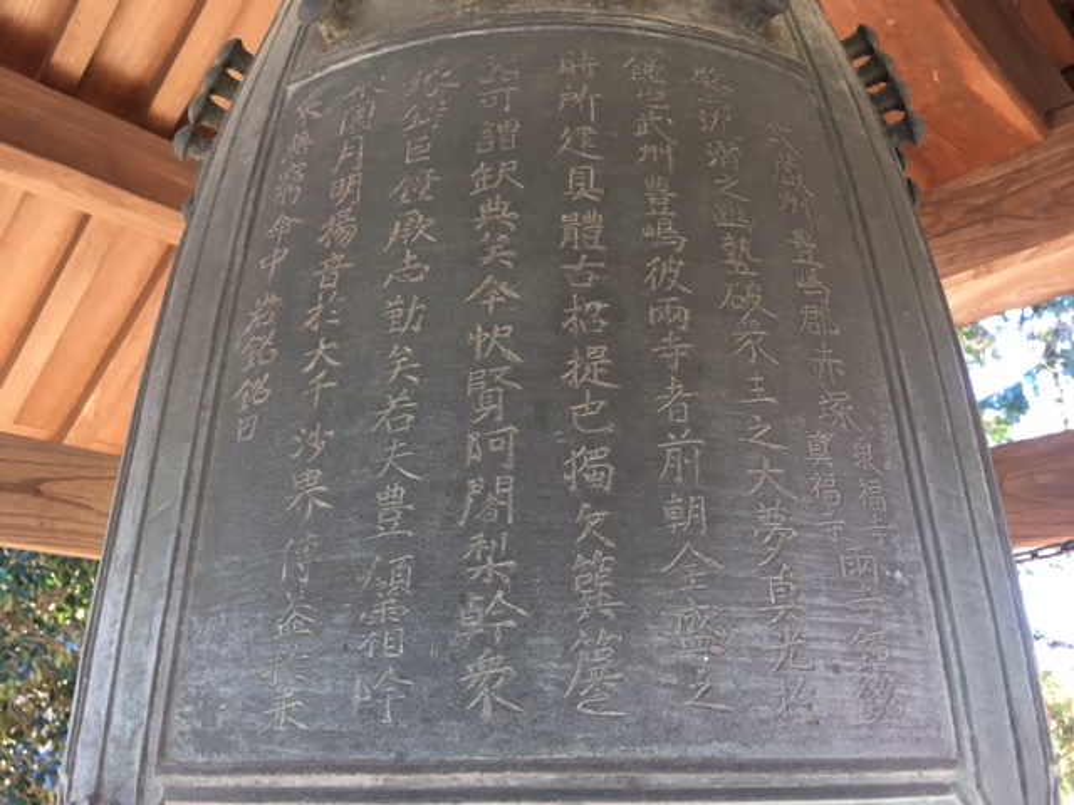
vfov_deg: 48.2
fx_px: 900
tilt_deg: +19.9
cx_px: 537
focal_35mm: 29
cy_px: 402
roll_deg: -0.3
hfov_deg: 61.7
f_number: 2.2
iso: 25
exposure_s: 1/30
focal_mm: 4.15
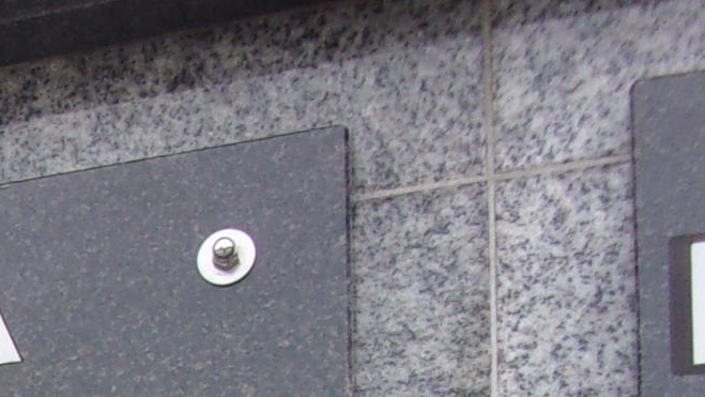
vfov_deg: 8.9
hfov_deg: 15.4
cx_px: -555
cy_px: 1023
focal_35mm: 120
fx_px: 2244
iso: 80
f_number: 3.9
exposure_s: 1/180
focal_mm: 5.1
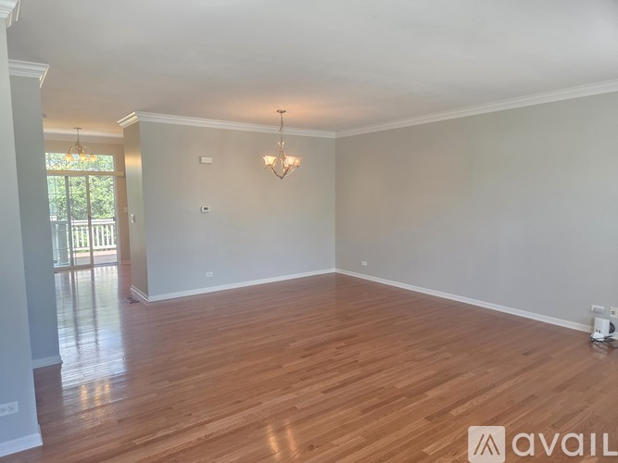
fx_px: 411
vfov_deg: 58.9
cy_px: 232
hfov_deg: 73.9
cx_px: 309
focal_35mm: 23
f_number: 1.8
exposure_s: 1/120
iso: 125
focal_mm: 5.4
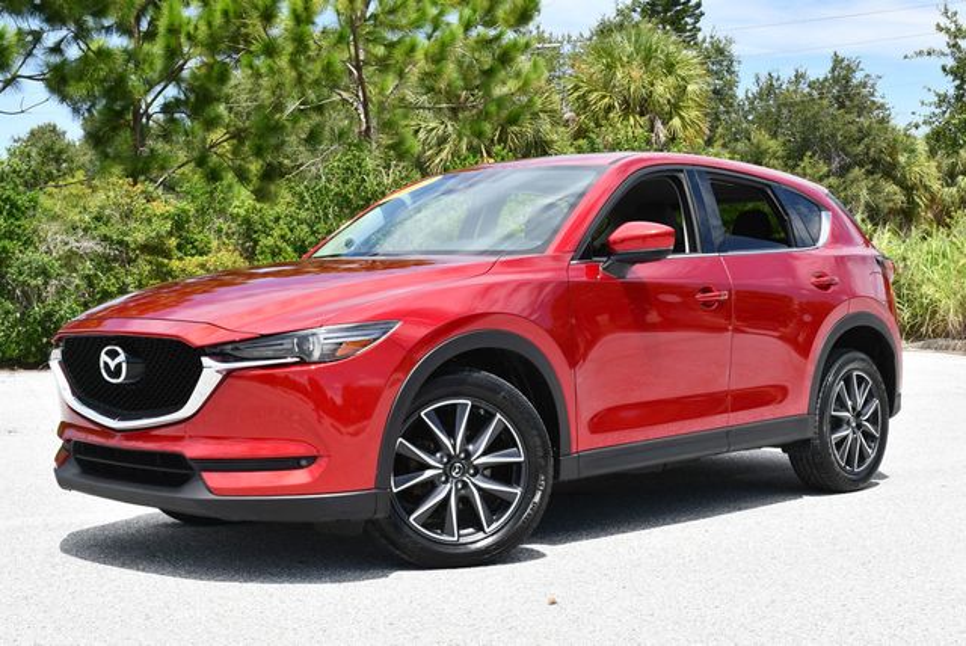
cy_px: 323
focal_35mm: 52
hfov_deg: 38.2
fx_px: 1397
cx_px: 483
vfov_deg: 26.0
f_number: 8
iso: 140
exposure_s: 1/250
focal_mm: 26
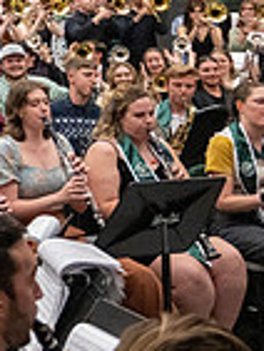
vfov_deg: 18.9
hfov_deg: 11.8
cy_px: 1
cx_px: -384
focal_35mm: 101
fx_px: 1025
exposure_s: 1/500
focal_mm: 25.5
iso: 10000
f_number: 4
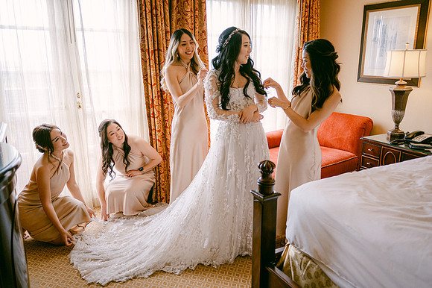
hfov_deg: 64.7
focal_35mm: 28
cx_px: 218
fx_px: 341
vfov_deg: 45.7
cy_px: 144
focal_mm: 28
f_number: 2.8
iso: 400
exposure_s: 1/200
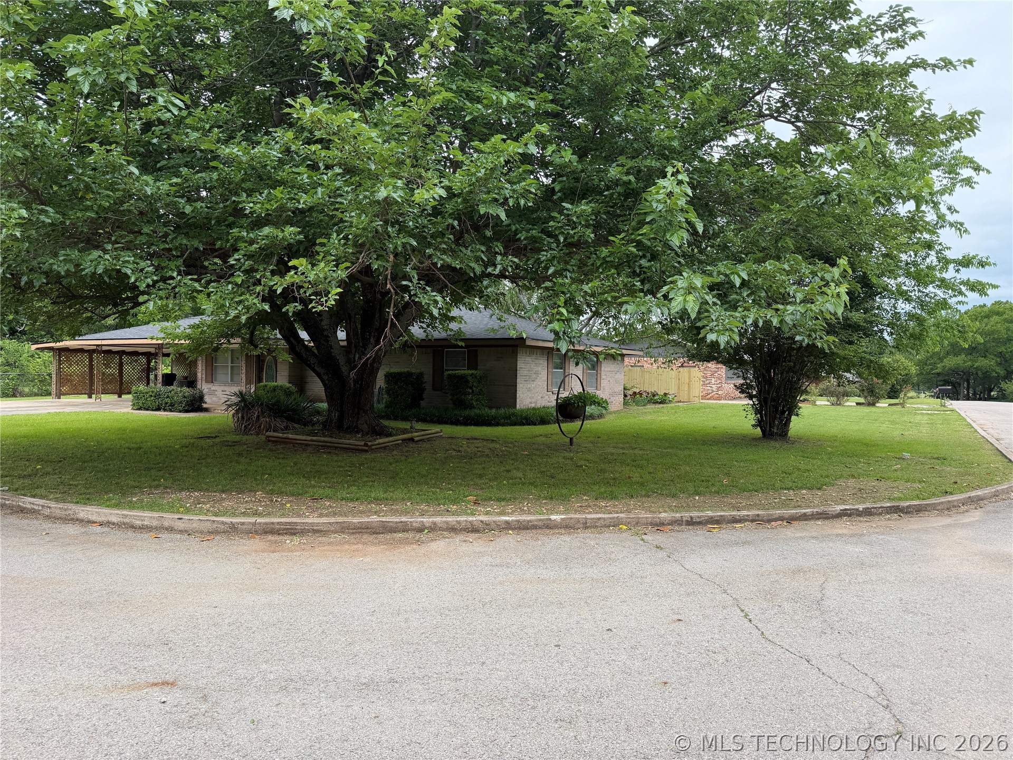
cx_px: 506
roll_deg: -0.8
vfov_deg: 56.8
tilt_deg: -2.1
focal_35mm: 24
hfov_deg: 71.6
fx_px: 702
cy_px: 380
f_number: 1.78
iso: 80
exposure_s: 1/967
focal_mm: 6.76
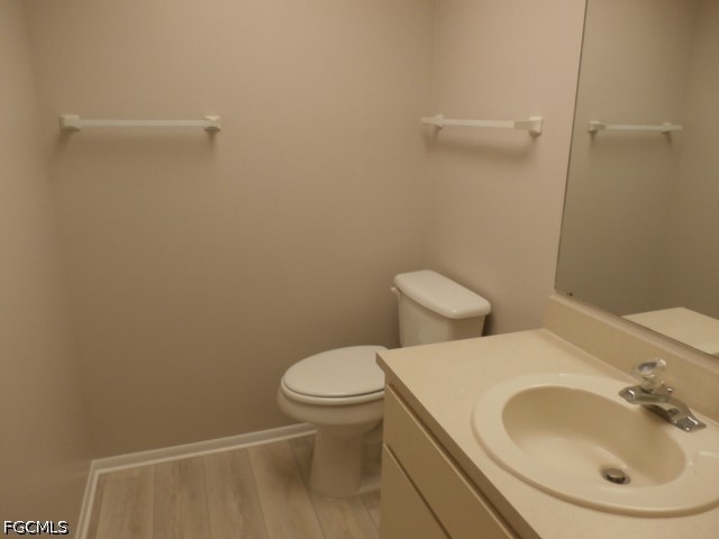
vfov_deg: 54.9
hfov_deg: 69.4
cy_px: 270
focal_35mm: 25
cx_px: 360
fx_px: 519
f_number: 3
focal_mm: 4.5
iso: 200
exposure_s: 1/60
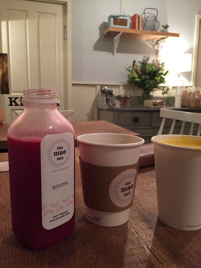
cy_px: 134
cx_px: 100
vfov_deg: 61.7
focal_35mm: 29
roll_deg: -0.6
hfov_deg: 48.2
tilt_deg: -8.9
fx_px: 225
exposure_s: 1/25
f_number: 2.2
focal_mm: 4.15
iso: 250
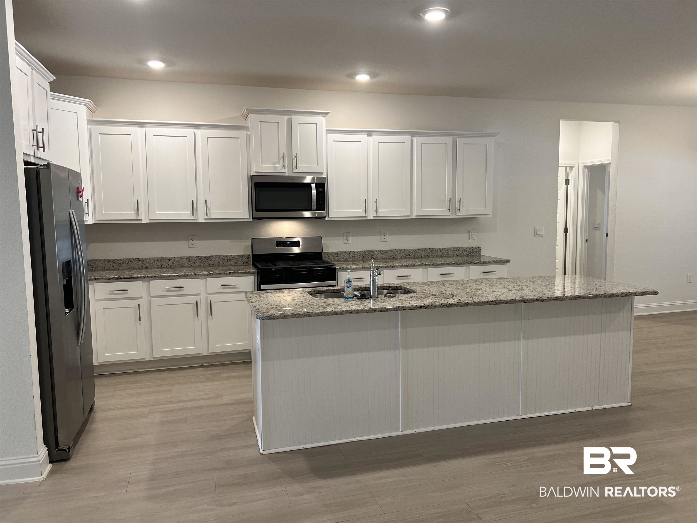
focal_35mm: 26
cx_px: 348
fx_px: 524
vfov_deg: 53.1
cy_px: 262
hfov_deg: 67.3
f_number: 1.5
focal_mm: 5.7
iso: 125
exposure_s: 1/120
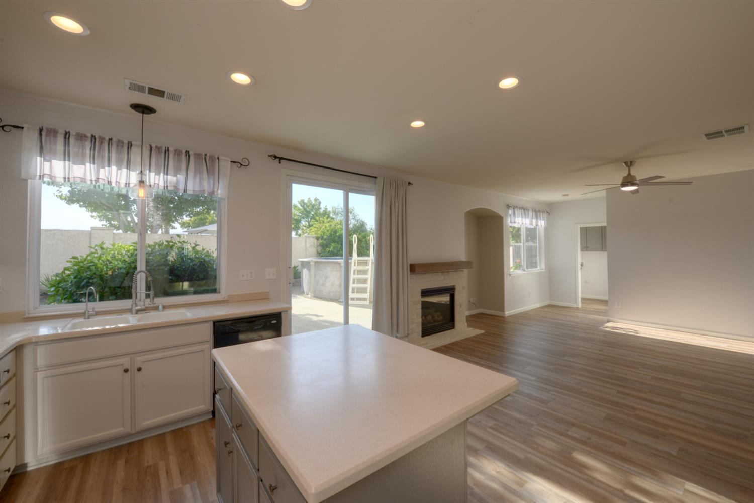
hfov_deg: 104.3
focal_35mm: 14
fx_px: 293
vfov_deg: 81.2
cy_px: 252
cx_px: 377
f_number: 10
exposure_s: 1/160
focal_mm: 14
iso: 400
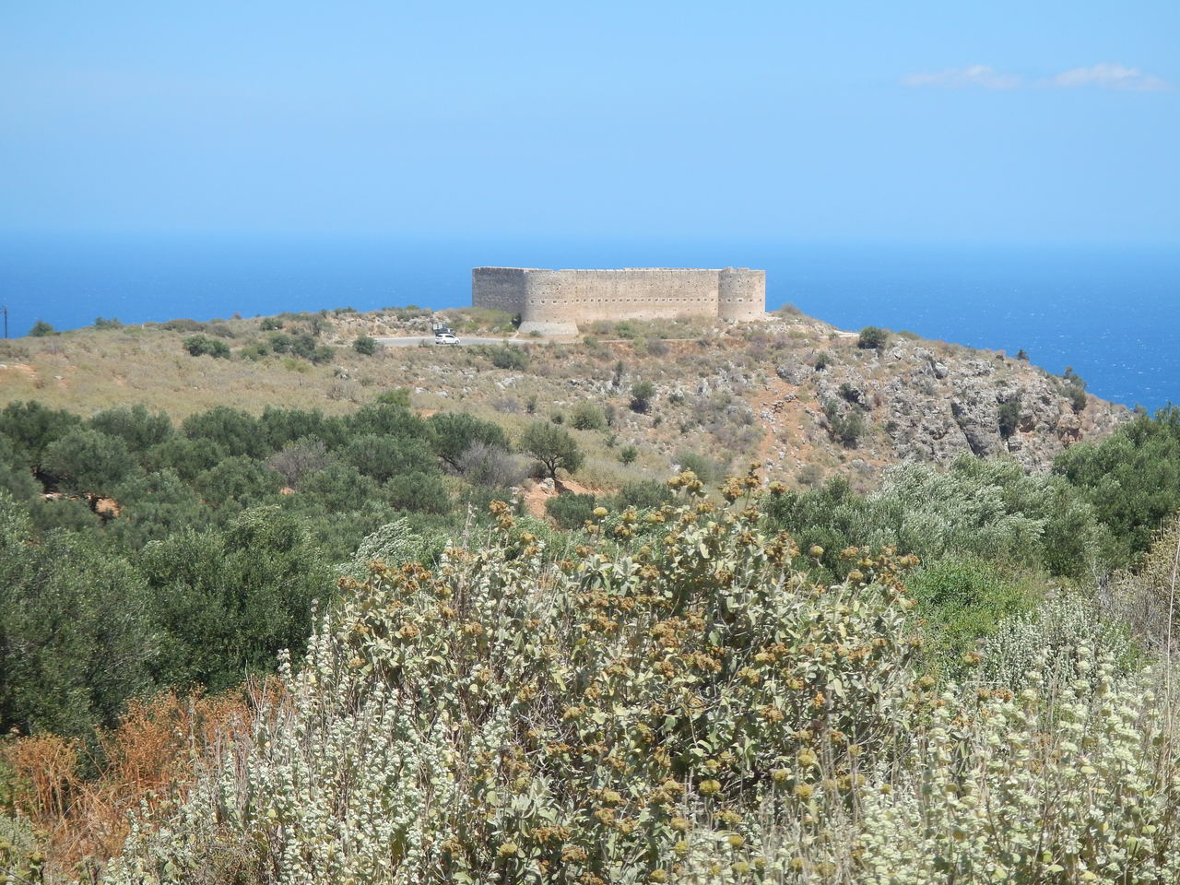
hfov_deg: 19.6
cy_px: 442
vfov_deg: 14.8
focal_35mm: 100
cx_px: 590
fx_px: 3409
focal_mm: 18
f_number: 4.6
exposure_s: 1/800
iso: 125
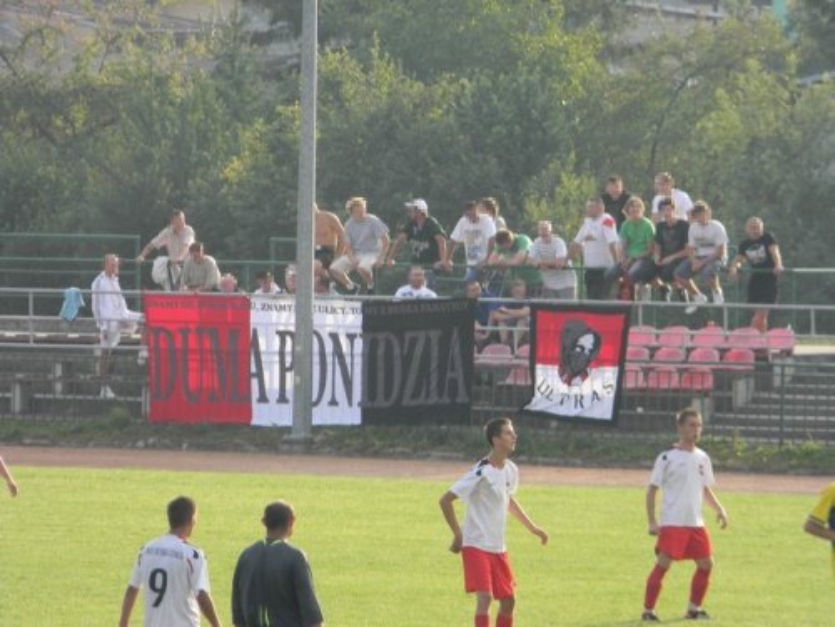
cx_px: 418
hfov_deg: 4.8
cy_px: 314
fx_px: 9986
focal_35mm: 414
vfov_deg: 3.6
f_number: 5.4
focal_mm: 75
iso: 80
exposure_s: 1/118
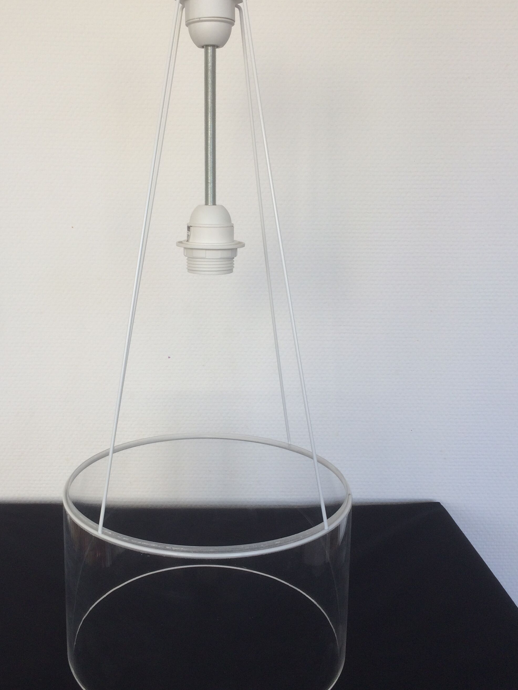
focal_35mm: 36
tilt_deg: -12.5
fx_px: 718
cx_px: 212
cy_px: 335
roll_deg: +1.8
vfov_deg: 51.3
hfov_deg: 39.5
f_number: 2.2
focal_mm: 4.15
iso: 32
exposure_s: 1/122
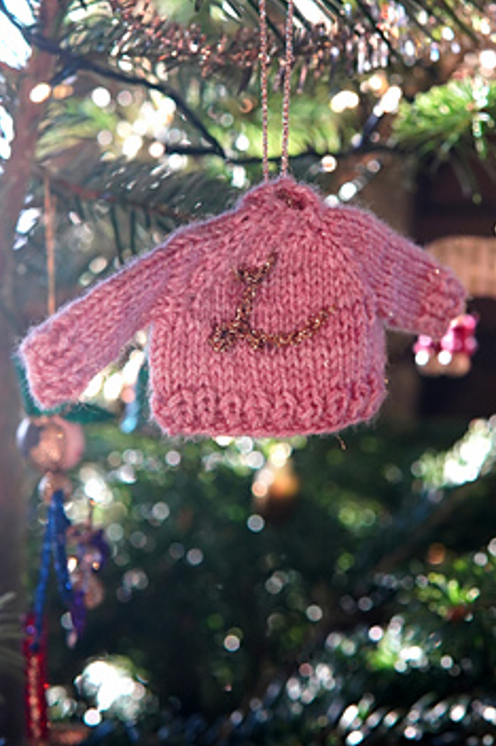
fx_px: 1325
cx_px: 338
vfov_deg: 31.3
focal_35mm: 64
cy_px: 267
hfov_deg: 21.1
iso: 640
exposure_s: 1/160
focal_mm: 30
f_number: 4
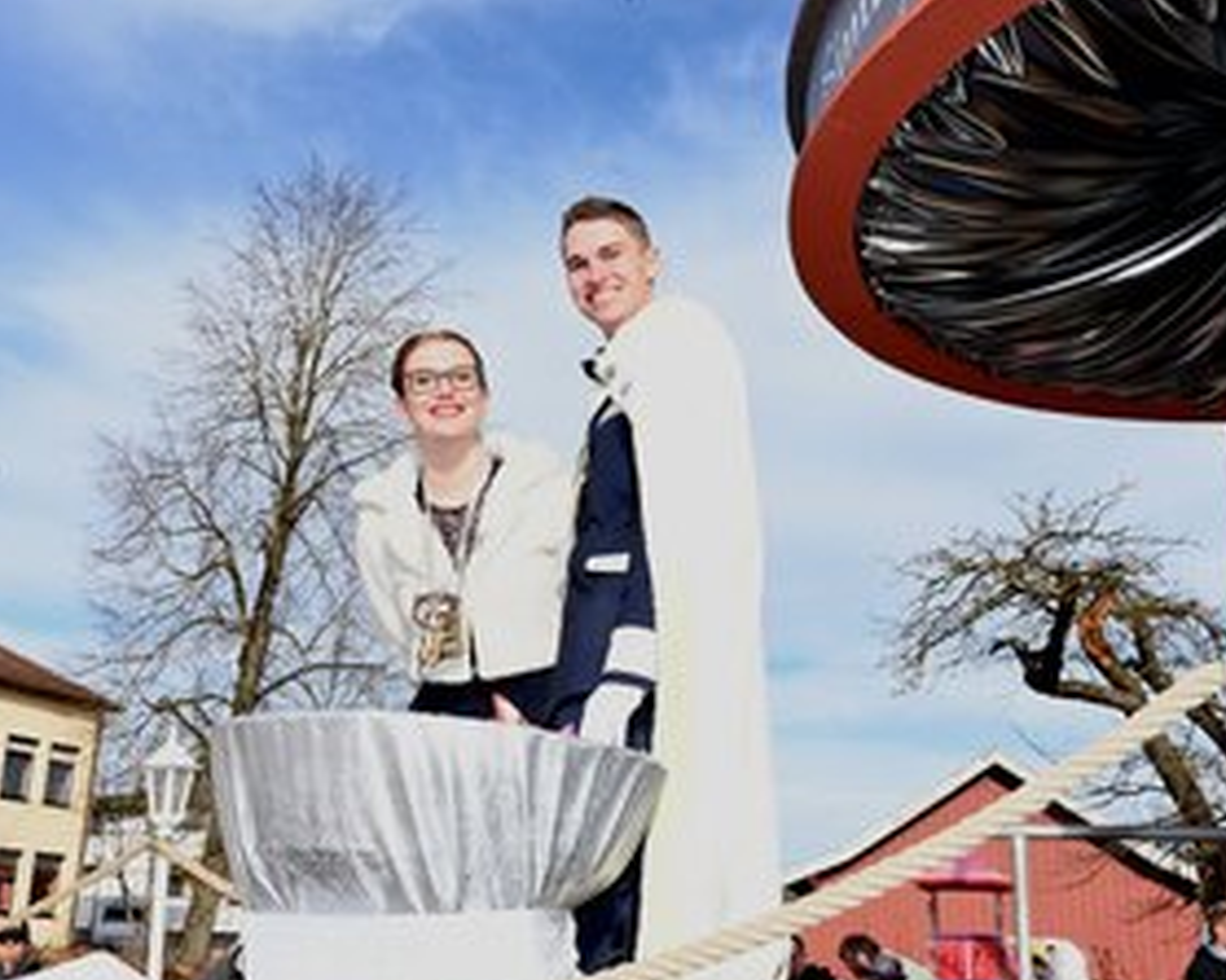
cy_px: 510
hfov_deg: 46.9
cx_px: 615
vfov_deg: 38.2
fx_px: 1415
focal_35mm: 39
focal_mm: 29
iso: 1000
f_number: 22
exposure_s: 1/200
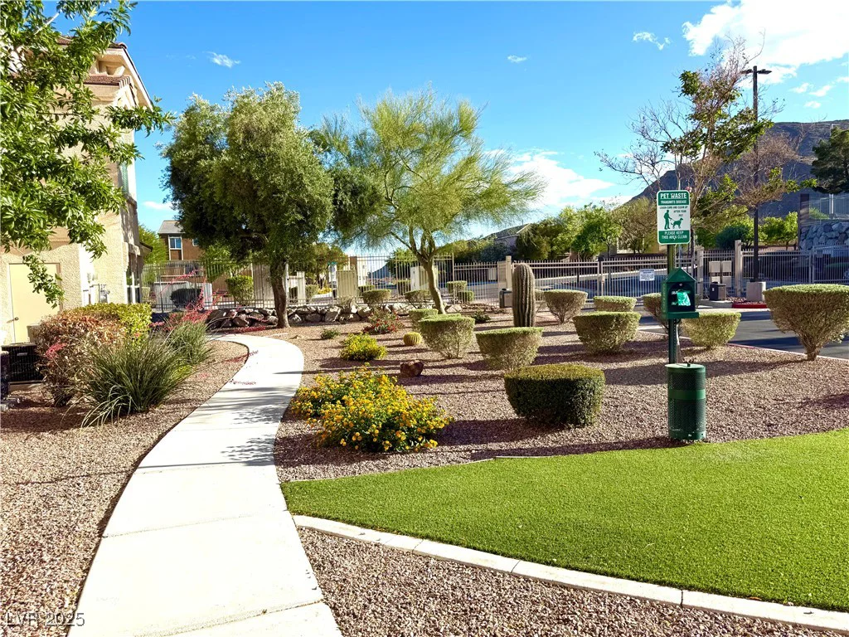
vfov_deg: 56.8
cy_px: 318
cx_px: 424
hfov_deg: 71.6
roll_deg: +2.3
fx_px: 589
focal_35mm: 24
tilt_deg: -3.5
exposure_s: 1/3279
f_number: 1.78
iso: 80
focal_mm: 6.76
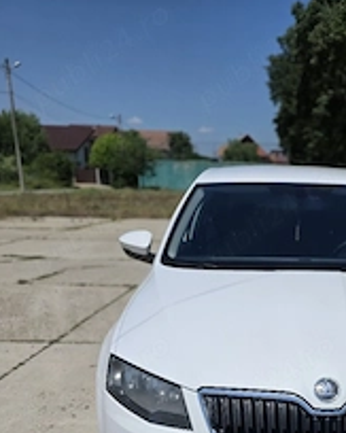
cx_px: 308
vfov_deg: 38.2
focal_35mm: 44
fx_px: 564
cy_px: 414
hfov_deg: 32.5
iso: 40
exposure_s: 1/10000
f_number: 1.7
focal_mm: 6.3
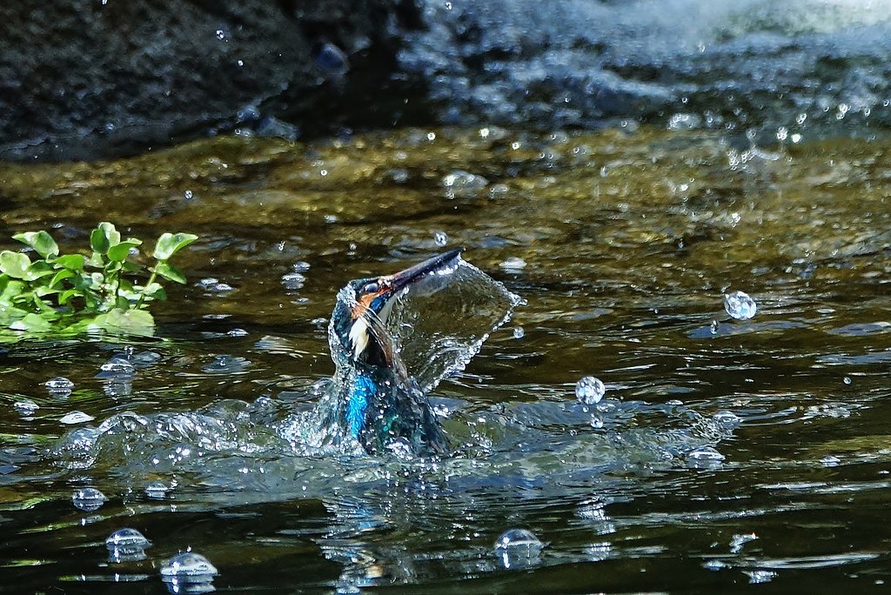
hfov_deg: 3.4
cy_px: 298
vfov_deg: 2.3
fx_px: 14833
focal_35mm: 599
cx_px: 446
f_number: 4
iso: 640
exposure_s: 1/2000
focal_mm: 219.82
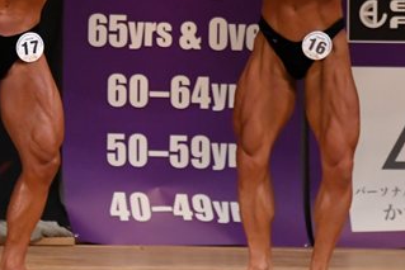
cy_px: 1
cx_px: -6
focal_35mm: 619
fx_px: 6967
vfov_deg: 2.2
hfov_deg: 3.3
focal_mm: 170
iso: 3600
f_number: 5.6
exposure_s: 1/400
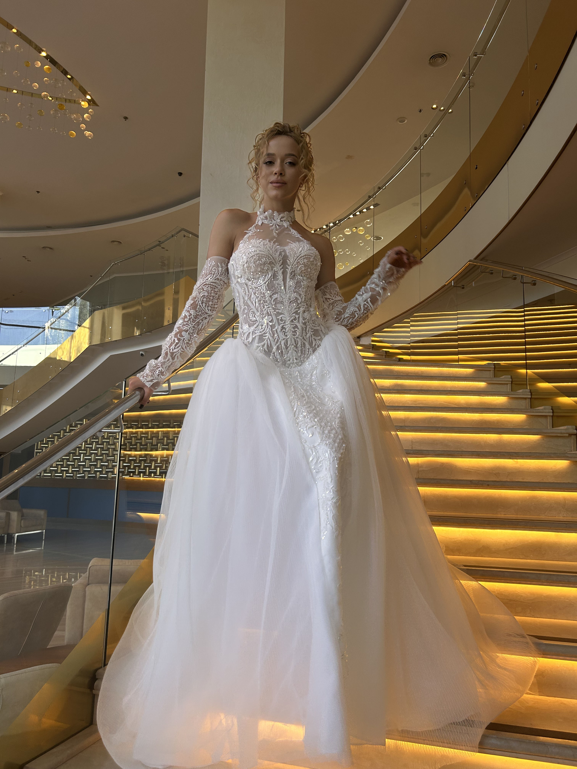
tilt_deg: +8.2
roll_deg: -2.3
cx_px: 288
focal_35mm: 26
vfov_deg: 67.3
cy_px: 384
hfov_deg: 53.1
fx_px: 578
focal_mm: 5.7
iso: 40
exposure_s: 1/100
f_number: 1.5
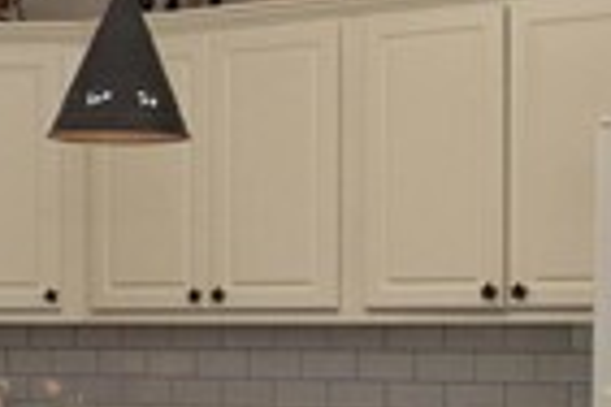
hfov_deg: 13.6
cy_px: 351
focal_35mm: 127
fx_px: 2153
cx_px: -637
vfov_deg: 10.8
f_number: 4.5
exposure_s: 1/60
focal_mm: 11
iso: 160
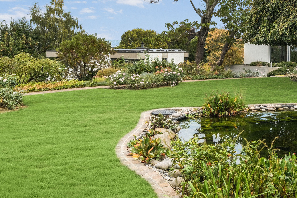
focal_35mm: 37
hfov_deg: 48.7
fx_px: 305
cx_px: 241
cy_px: 71
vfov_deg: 35.7
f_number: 5
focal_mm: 10
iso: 125
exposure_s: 1/180
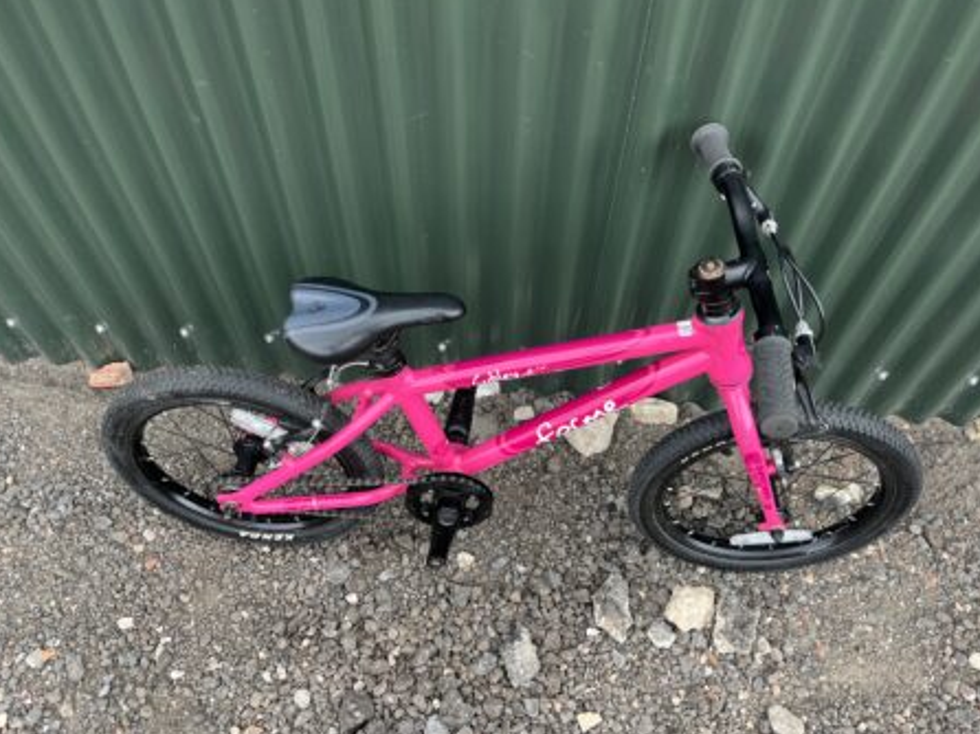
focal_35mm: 28
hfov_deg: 63.5
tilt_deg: -57.8
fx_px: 792
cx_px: 499
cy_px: 369
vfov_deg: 49.7
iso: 50
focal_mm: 5.1
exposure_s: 1/300
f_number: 1.6
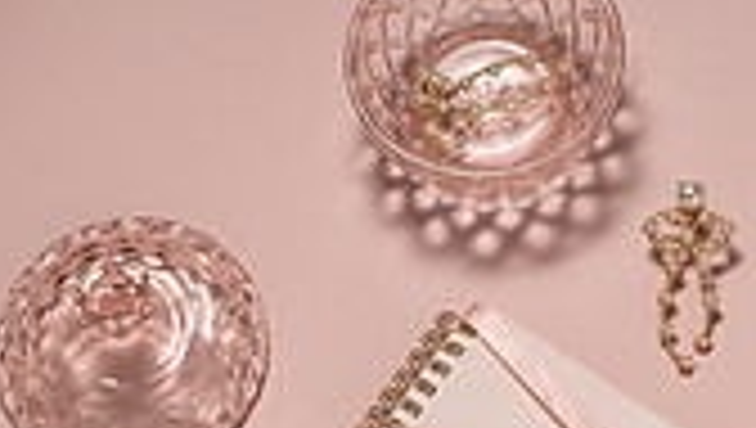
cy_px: 793
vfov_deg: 8.3
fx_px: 2810
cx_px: 432
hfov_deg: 15.3
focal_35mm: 140
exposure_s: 1/250
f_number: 13
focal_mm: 50
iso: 200
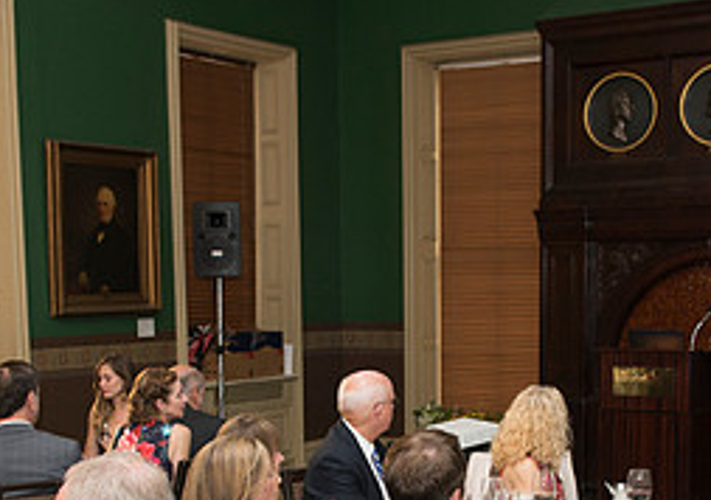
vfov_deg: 22.0
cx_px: 398
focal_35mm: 62
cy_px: 483
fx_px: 1246
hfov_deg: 31.8
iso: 1000
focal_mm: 24
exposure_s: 1/60
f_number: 4
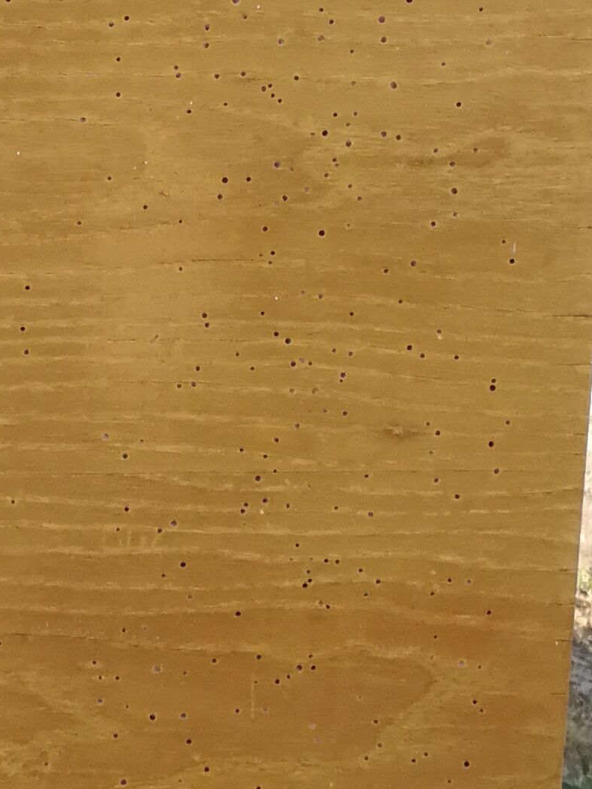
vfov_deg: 18.9
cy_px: 195
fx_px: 2349
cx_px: -161
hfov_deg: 13.9
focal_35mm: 103
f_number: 2.2
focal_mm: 3.95
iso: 160
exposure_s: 1/808
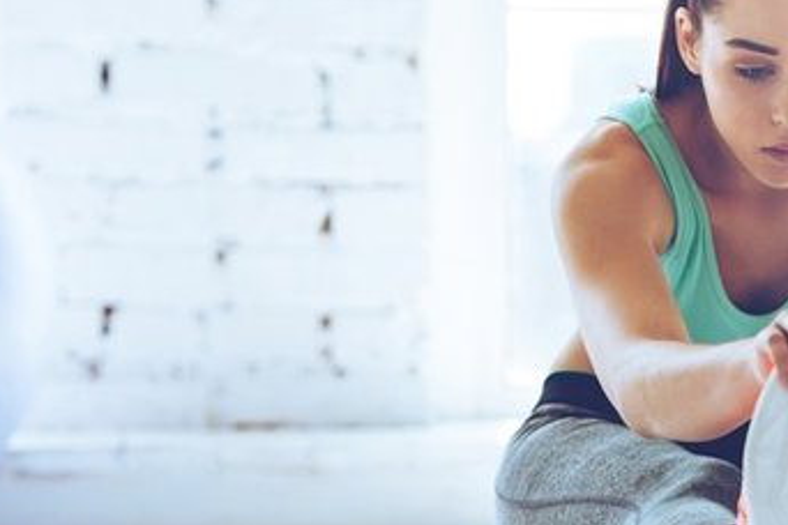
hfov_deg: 7.6
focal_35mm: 272
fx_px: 5953
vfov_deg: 5.1
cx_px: 700
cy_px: 267
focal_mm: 135
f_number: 3.5
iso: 200
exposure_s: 1/250
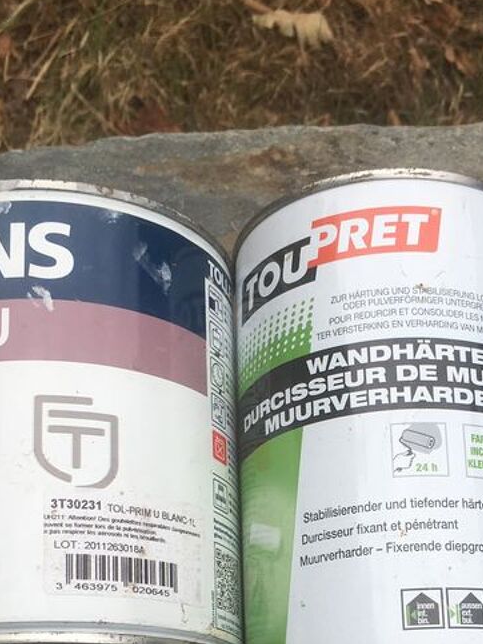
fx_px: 1116
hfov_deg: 24.2
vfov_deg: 30.4
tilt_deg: -73.8
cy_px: 608
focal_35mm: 60
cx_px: 338
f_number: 2.2
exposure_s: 1/439
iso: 25
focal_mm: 4.15
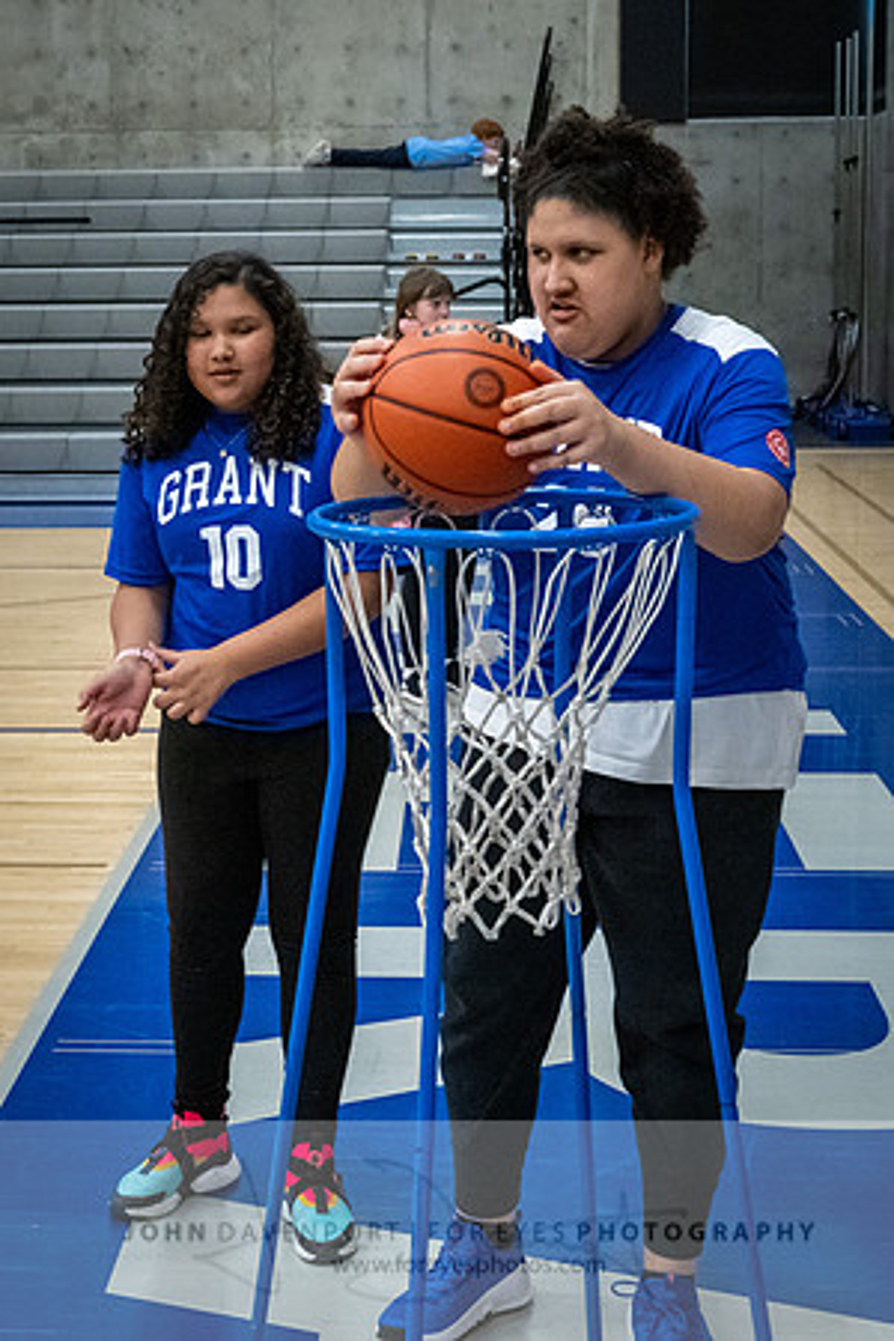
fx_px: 2485
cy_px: 576
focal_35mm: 67
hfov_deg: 20.3
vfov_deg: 30.2
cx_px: 276
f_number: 6.3
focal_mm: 39
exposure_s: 1/400
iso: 16000
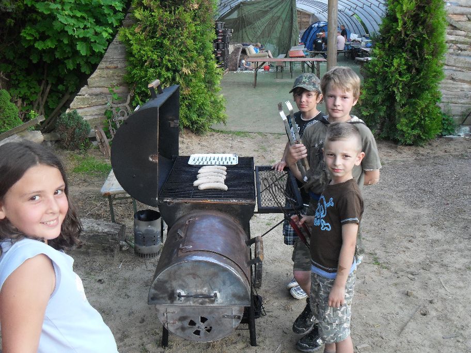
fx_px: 476
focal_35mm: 35
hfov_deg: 52.6
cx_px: 236
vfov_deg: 40.7
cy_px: 176
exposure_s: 1/90
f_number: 2.8
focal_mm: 6.2
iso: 100
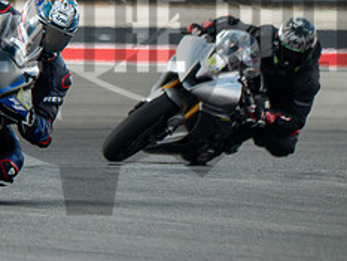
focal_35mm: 1437
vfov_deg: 1.0
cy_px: 34
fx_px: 14412
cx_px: 89
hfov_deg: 1.4
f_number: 5.6
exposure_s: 1/1600
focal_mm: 400
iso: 2500
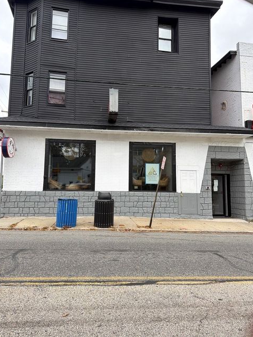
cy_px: 162
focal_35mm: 25
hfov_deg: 54.9
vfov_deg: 69.4
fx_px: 244
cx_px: 125
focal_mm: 6.76
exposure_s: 1/2370
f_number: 1.78
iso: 100
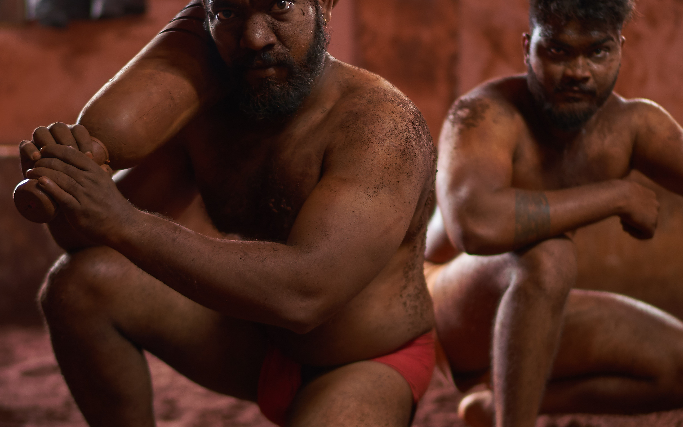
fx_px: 1247
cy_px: 254
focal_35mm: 67
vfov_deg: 19.4
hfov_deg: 30.6
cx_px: 401
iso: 500
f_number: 1.4
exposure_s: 1/50
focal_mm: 35
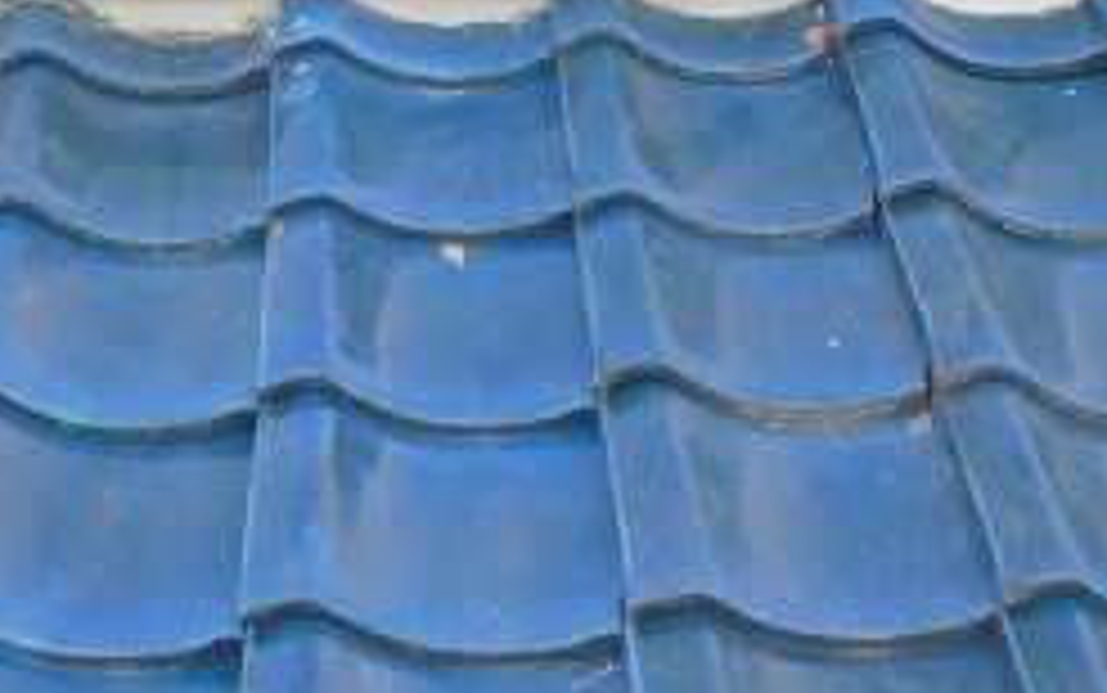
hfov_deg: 29.2
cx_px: 394
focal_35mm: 70
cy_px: 68
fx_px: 2113
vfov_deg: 18.3
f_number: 3.5
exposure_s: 1/60
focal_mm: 4.6
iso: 100
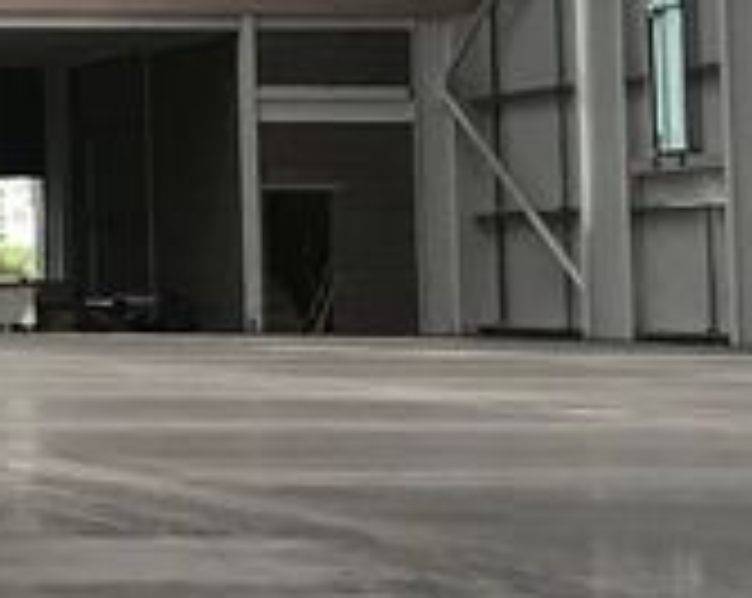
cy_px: -146
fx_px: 4044
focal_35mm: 182
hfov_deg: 10.1
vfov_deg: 8.4
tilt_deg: +7.2
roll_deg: -0.6
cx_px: -554
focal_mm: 3.99
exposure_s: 1/161
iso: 20
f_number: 1.8
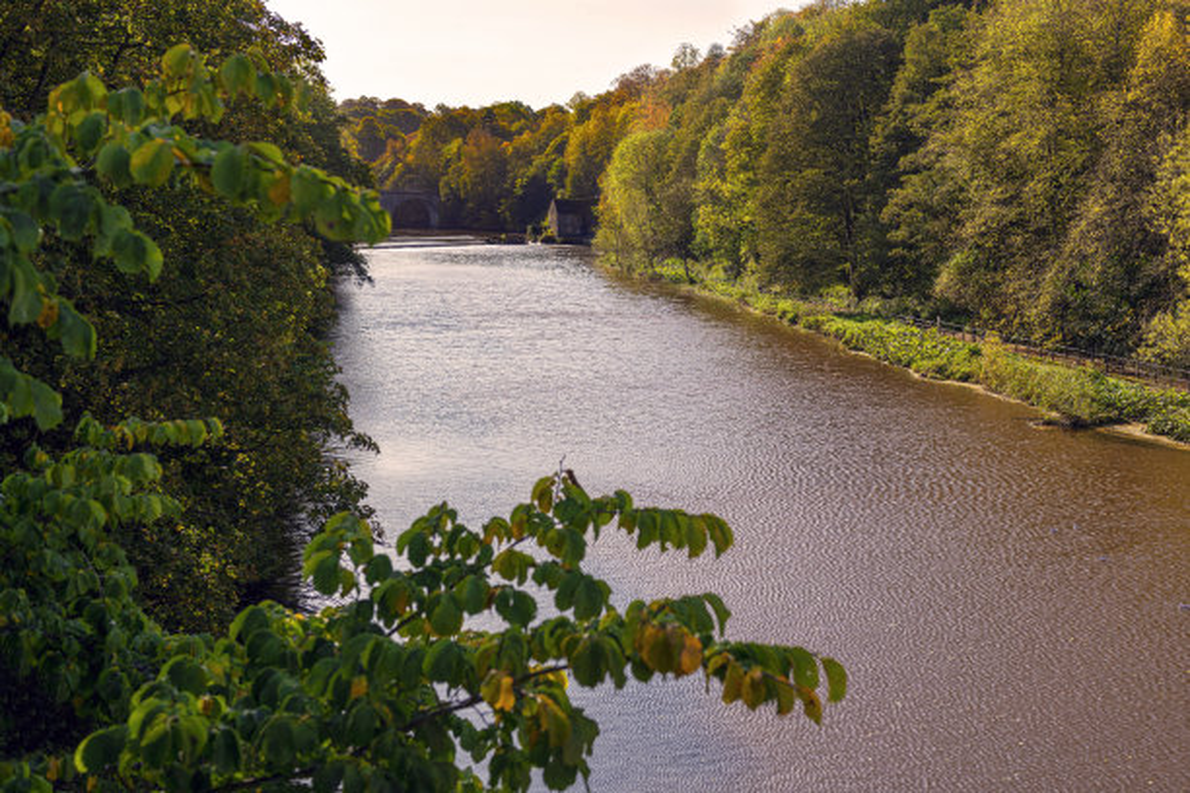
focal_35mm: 48
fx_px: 1587
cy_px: 396
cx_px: 595
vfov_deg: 28.1
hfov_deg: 41.1
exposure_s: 1/500
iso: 100
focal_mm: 48
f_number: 5
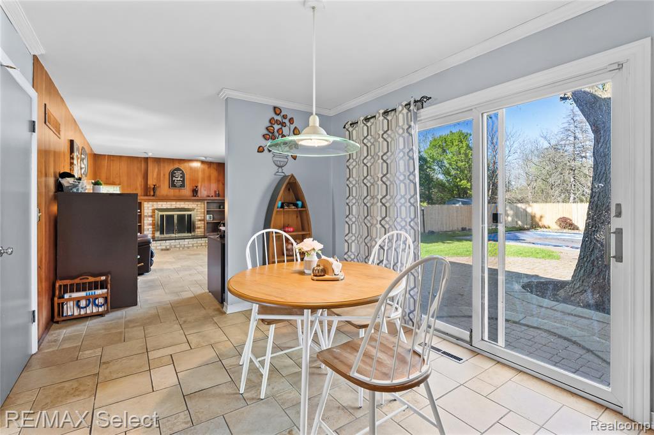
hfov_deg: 96.8
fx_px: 291
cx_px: 327
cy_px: 218
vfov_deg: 73.7
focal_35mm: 16
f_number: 5.6
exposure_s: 1/30
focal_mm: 16
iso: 2500
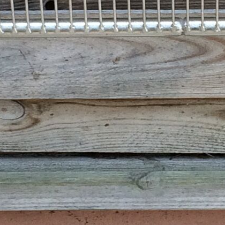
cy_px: 21
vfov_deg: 8.8
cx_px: 161
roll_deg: +0.0
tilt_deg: -33.0
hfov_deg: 8.8
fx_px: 1463
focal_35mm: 199
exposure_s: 1/109
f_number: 2.2
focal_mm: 4.15
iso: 32
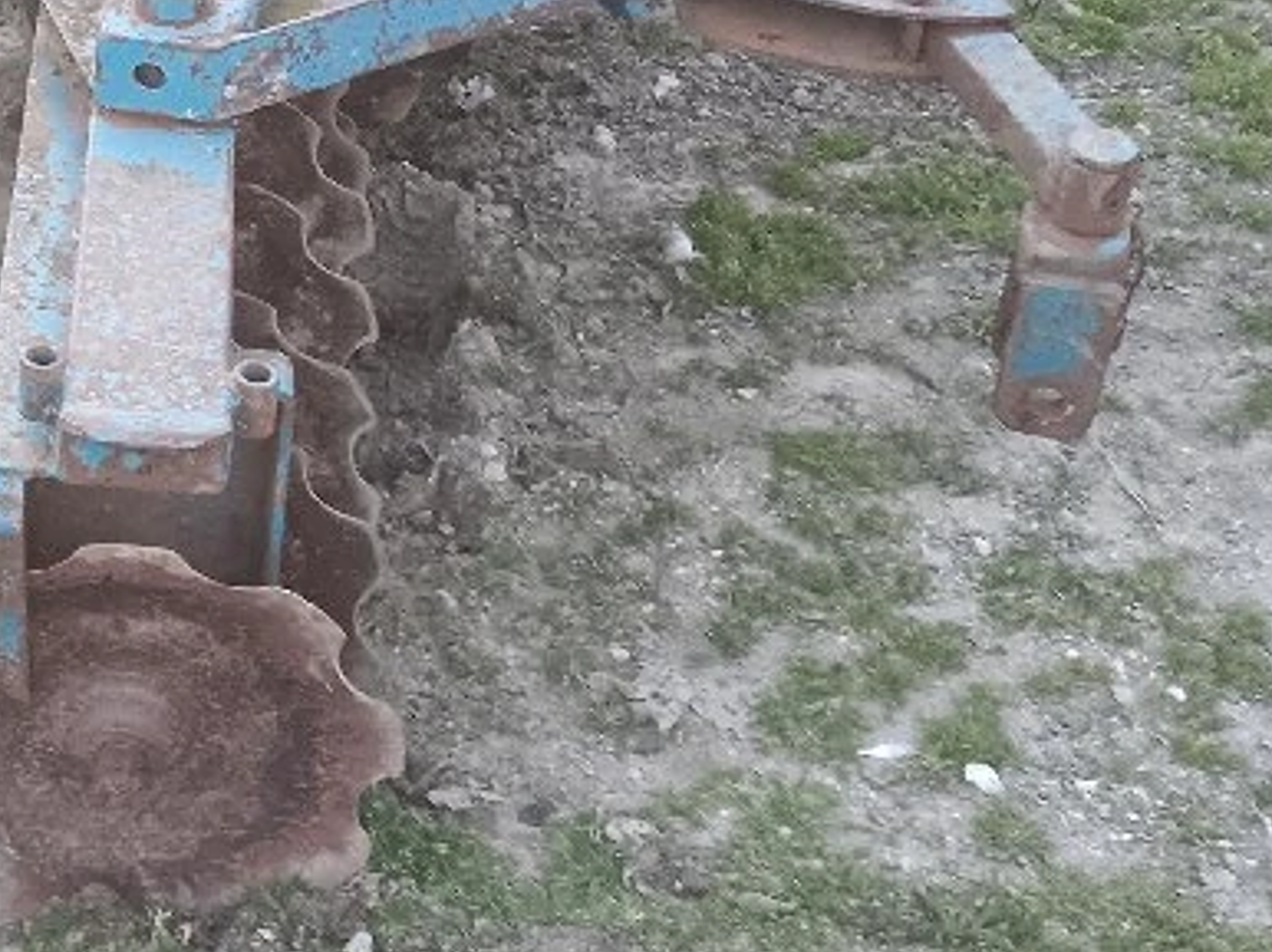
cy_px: 250
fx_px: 2571
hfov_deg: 26.3
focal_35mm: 70
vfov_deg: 20.8
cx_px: -3
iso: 1028
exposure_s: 1/25.1
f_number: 1.9
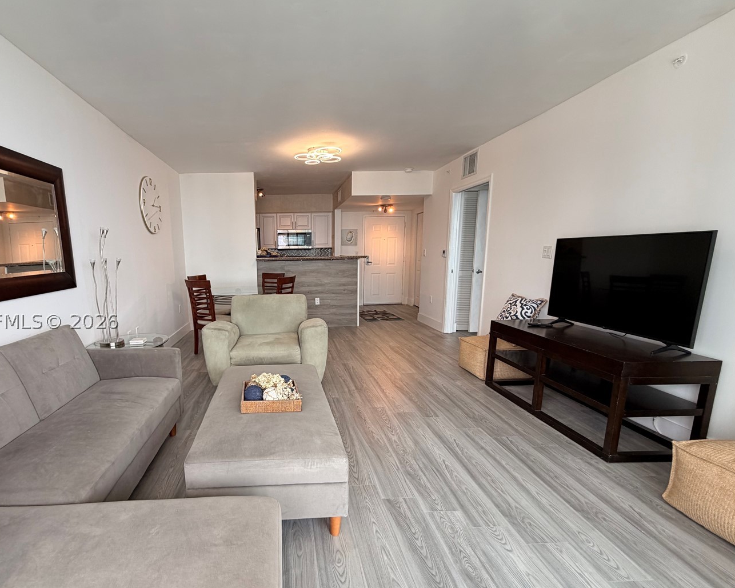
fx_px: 370
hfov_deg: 88.5
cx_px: 293
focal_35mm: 17
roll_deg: +2.1
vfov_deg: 76.8
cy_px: 321
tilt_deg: -9.9
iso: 80
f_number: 2.2
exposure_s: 1/120
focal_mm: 2.22
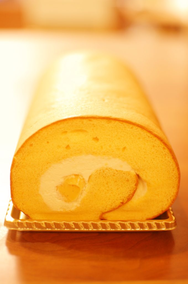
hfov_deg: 25.7
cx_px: 94
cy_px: 142
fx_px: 412
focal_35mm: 52
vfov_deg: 37.9
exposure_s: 1/25
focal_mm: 35
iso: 400
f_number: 1.8
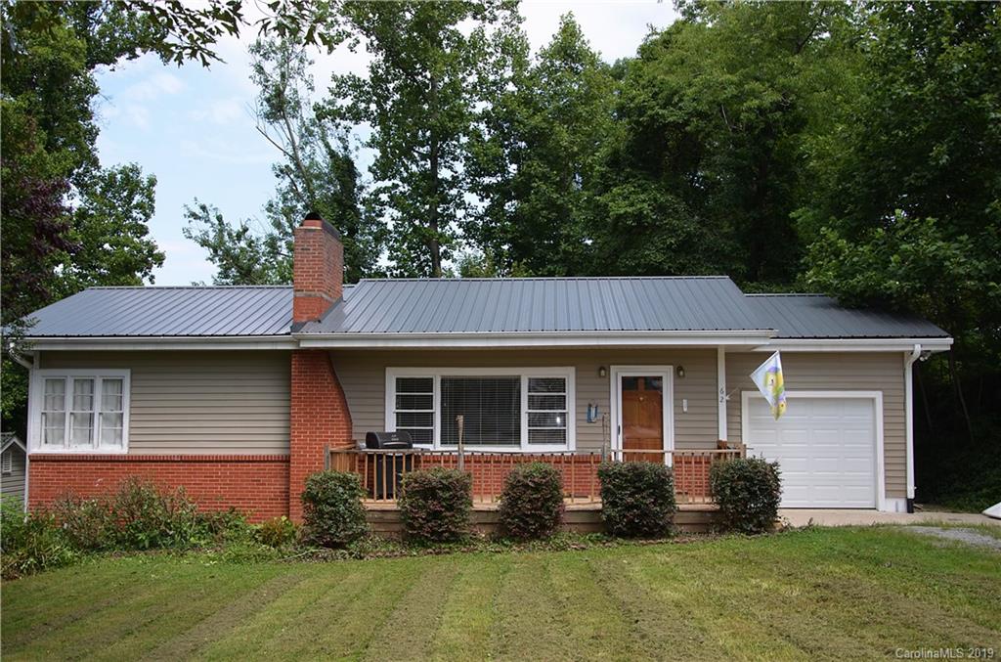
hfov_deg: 53.3
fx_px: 998
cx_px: 500
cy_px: 331
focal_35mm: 36
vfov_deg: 36.7
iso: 100
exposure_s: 1/250
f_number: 5.6
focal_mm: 24
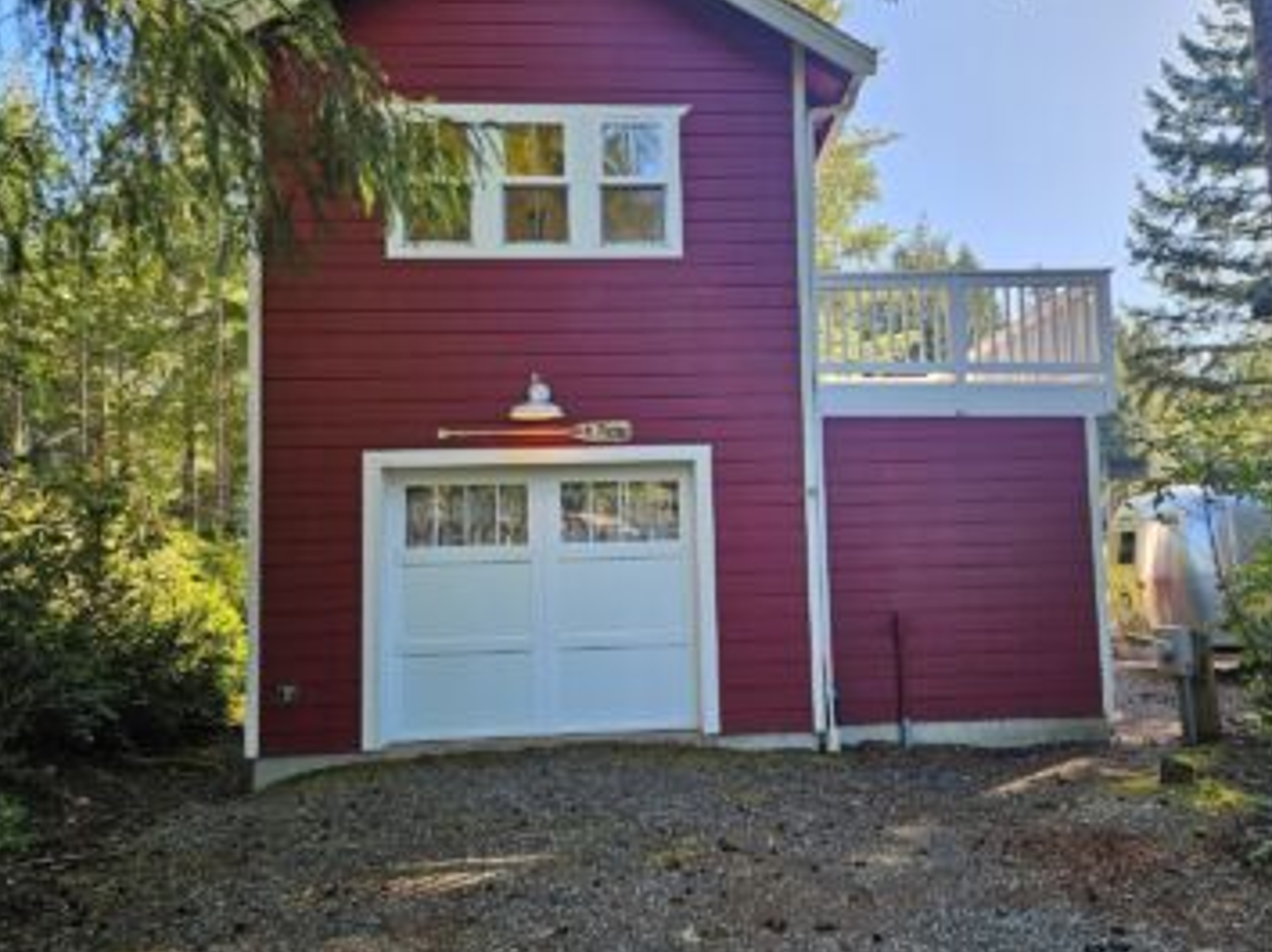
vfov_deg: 53.0
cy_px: 471
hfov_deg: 67.2
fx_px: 955
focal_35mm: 26
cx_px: 697
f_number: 1.8
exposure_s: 1/359
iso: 64
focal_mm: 5.4
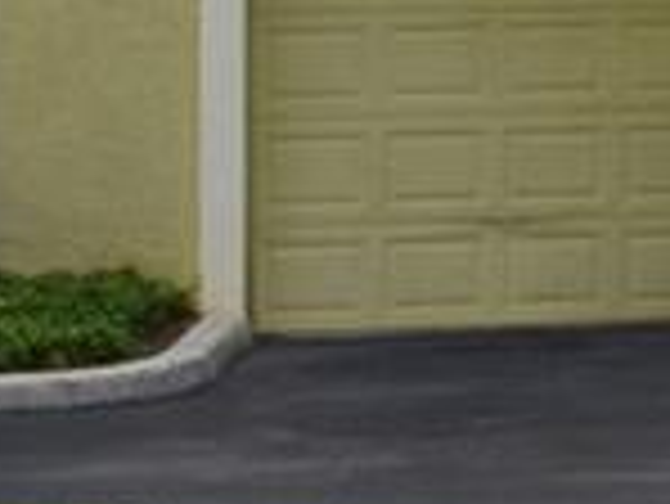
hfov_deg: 7.2
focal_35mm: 238
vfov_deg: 6.1
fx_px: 4610
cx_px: 2122
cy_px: -423
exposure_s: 1/500
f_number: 11
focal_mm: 24
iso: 360
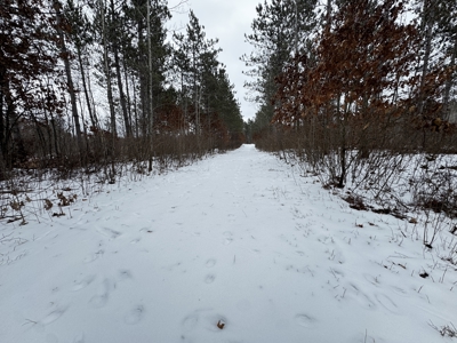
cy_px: 172
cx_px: 228
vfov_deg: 85.7
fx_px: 185
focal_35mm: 14
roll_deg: +1.3
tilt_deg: -8.9
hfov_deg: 102.1
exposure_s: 1/306
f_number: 2.2
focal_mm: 2.22
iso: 40
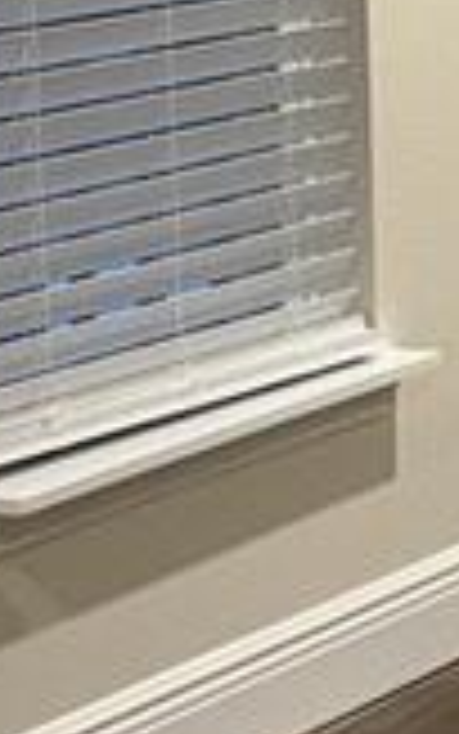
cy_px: 41
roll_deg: +0.1
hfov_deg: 6.1
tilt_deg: -7.1
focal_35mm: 203
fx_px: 4059
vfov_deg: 10.3
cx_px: 1238
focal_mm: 5.96
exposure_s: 1/60
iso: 160
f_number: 1.6
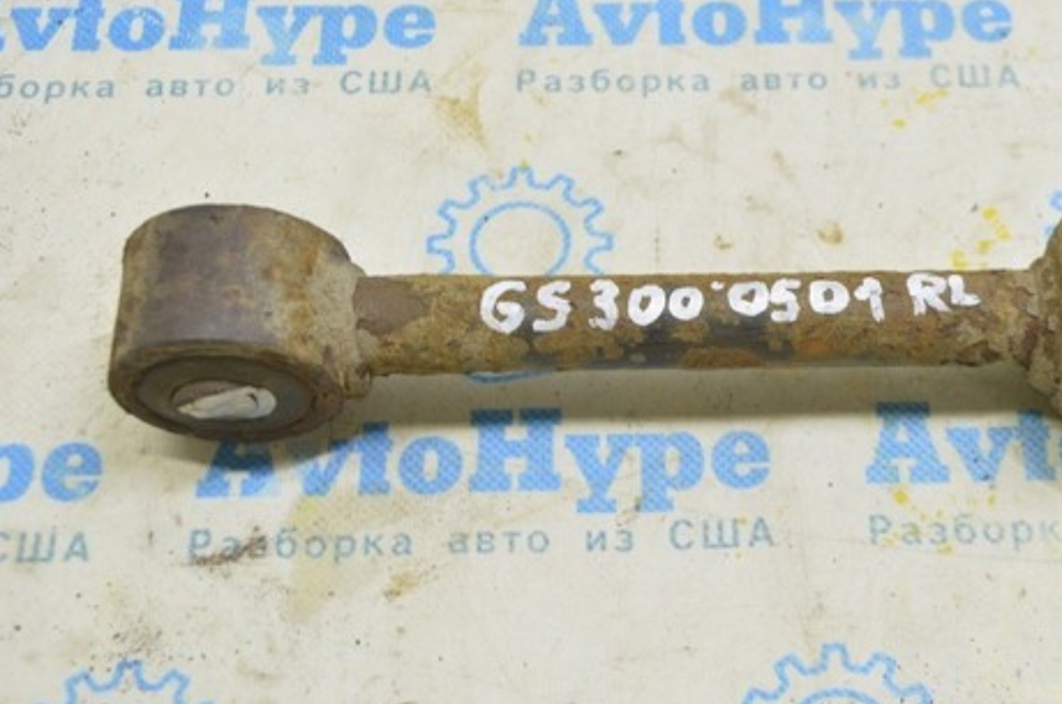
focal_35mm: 65
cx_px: 697
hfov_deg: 30.9
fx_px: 1905
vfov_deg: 20.9
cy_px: 320
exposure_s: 1/20
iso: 400
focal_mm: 31
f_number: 5.6
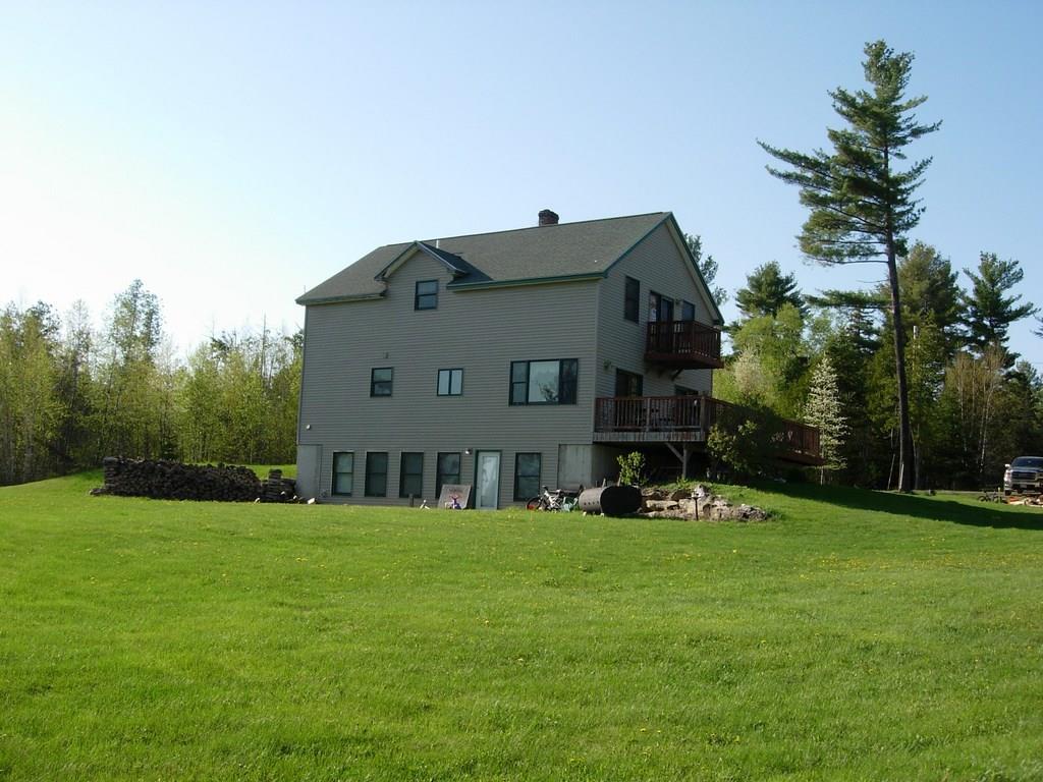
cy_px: 391
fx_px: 1145
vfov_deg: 37.7
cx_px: 522
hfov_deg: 49.0
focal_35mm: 38
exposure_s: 1/456
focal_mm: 7.8
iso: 79
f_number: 4.8
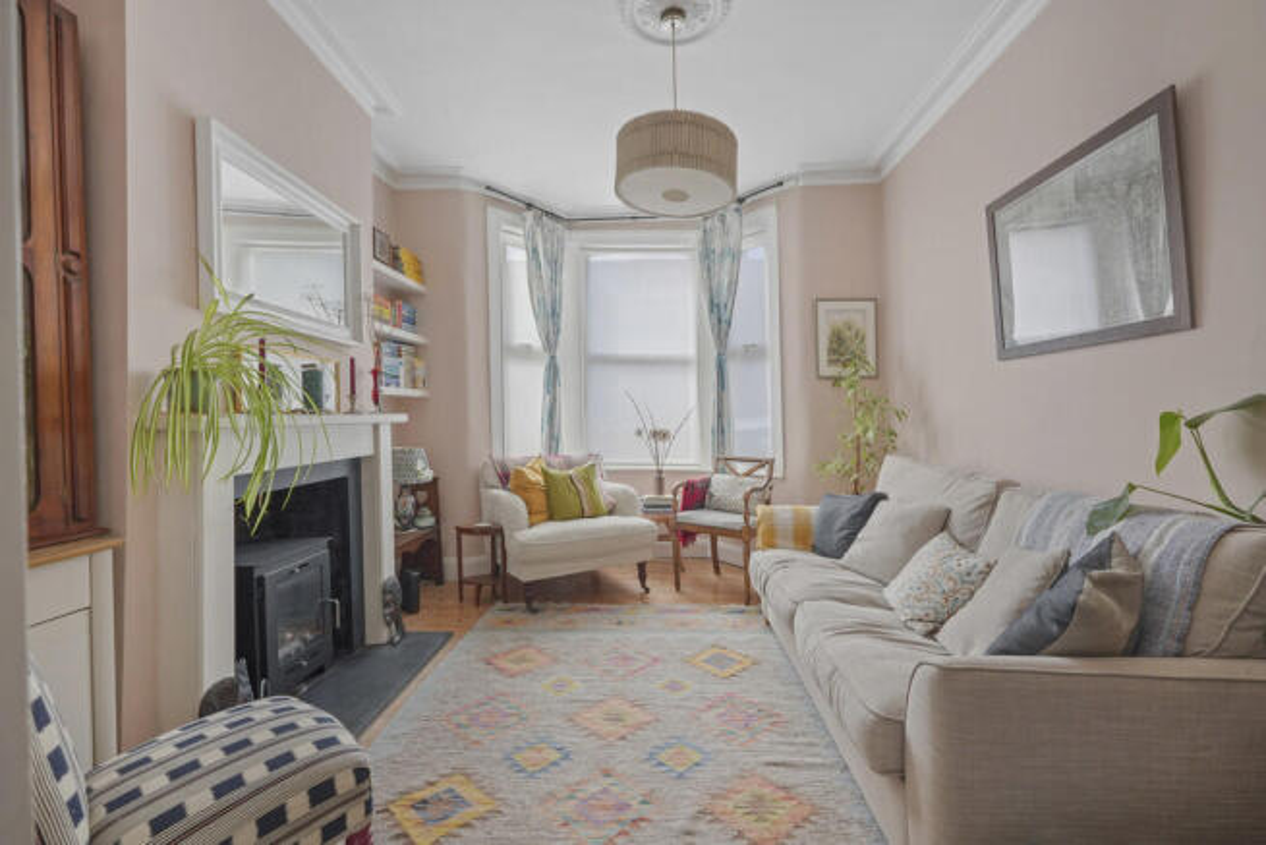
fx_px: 492
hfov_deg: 104.2
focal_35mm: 14
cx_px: 633
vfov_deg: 81.2
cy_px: 422
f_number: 8
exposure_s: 1/6
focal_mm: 14
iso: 800
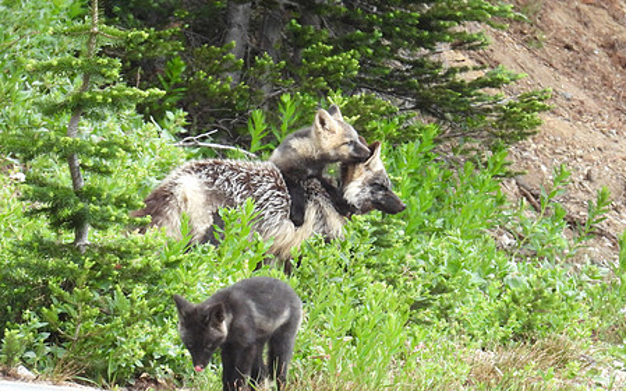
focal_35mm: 1644
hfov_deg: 1.3
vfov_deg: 0.8
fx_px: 28030
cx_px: 360
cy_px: 214
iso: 400
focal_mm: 214
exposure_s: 1/320
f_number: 6.3
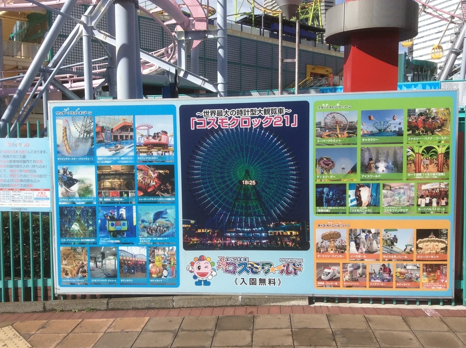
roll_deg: -0.3
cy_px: 187
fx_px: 484
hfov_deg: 51.4
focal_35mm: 36
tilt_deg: -5.2
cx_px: 223
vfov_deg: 39.5
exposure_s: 1/1845
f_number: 2.4
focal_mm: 3.3
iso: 32
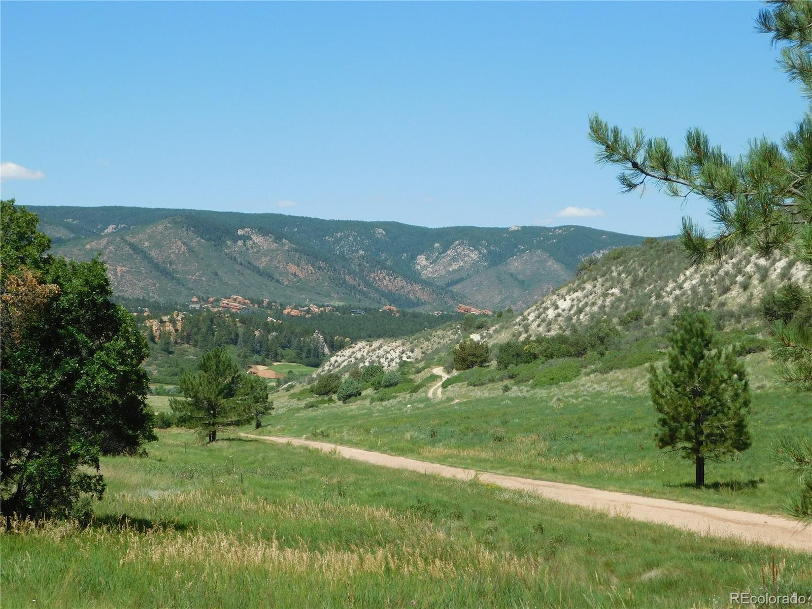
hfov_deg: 29.4
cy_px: 304
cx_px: 406
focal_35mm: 66
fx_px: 1548
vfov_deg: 22.3
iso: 125
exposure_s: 1/800
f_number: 4.2
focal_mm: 11.7
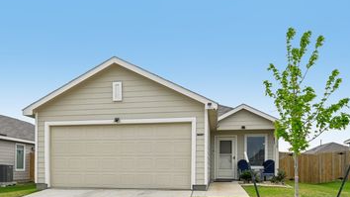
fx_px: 315
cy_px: 134
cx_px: 152
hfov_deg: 57.8
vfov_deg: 34.3
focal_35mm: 34
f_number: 8
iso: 400
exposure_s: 1/500
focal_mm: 23
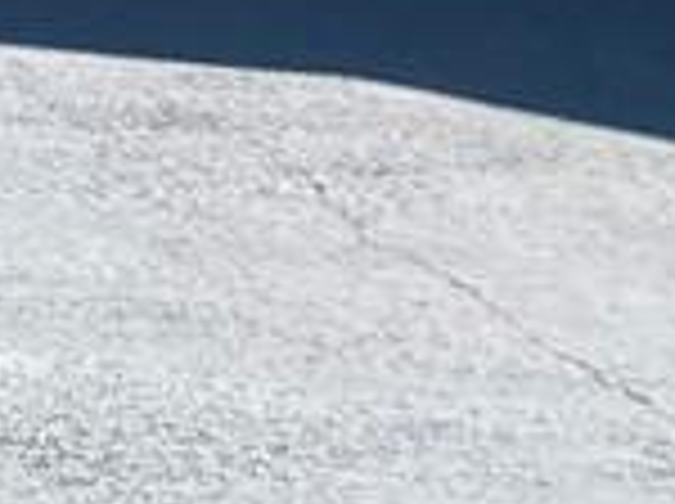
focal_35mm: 178
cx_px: -1206
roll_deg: -1.5
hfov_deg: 9.3
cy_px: -1066
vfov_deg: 7.3
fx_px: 3465
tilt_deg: +8.1
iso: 32
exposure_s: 1/2463
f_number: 1.8
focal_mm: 4.25
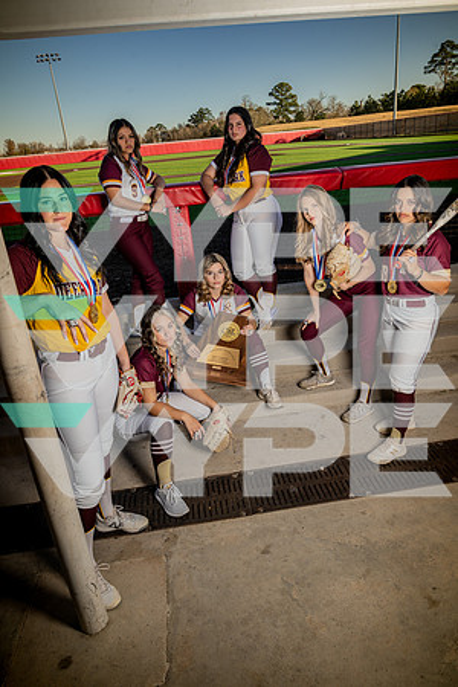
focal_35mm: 24
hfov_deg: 53.1
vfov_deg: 73.7
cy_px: 344
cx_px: 229
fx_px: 458
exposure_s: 1/250
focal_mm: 24
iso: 125
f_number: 9
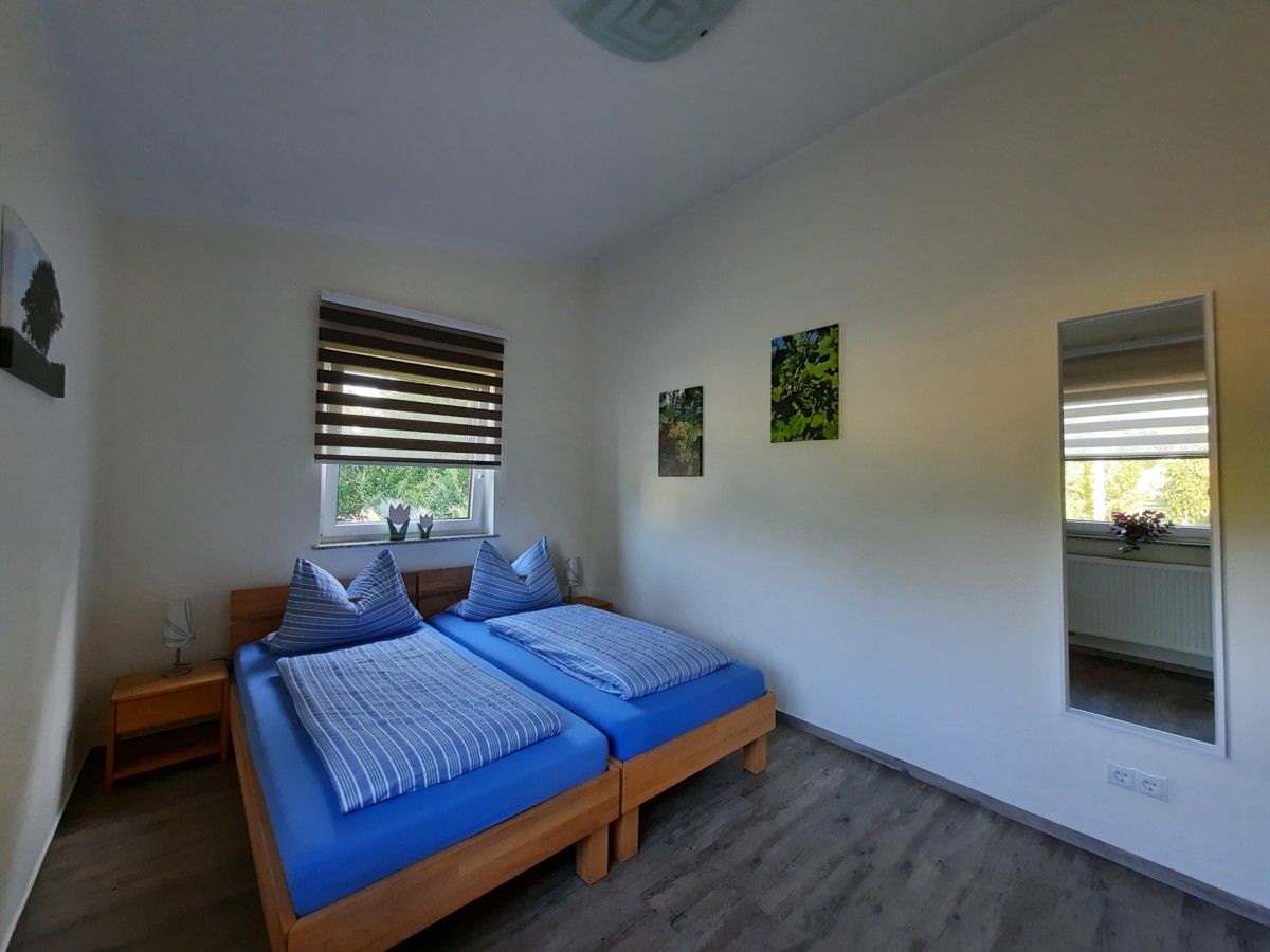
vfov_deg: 89.9
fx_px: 477
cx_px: 635
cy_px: 476
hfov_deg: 106.2
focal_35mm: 13
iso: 160
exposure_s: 1/50
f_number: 2.2
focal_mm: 1.74
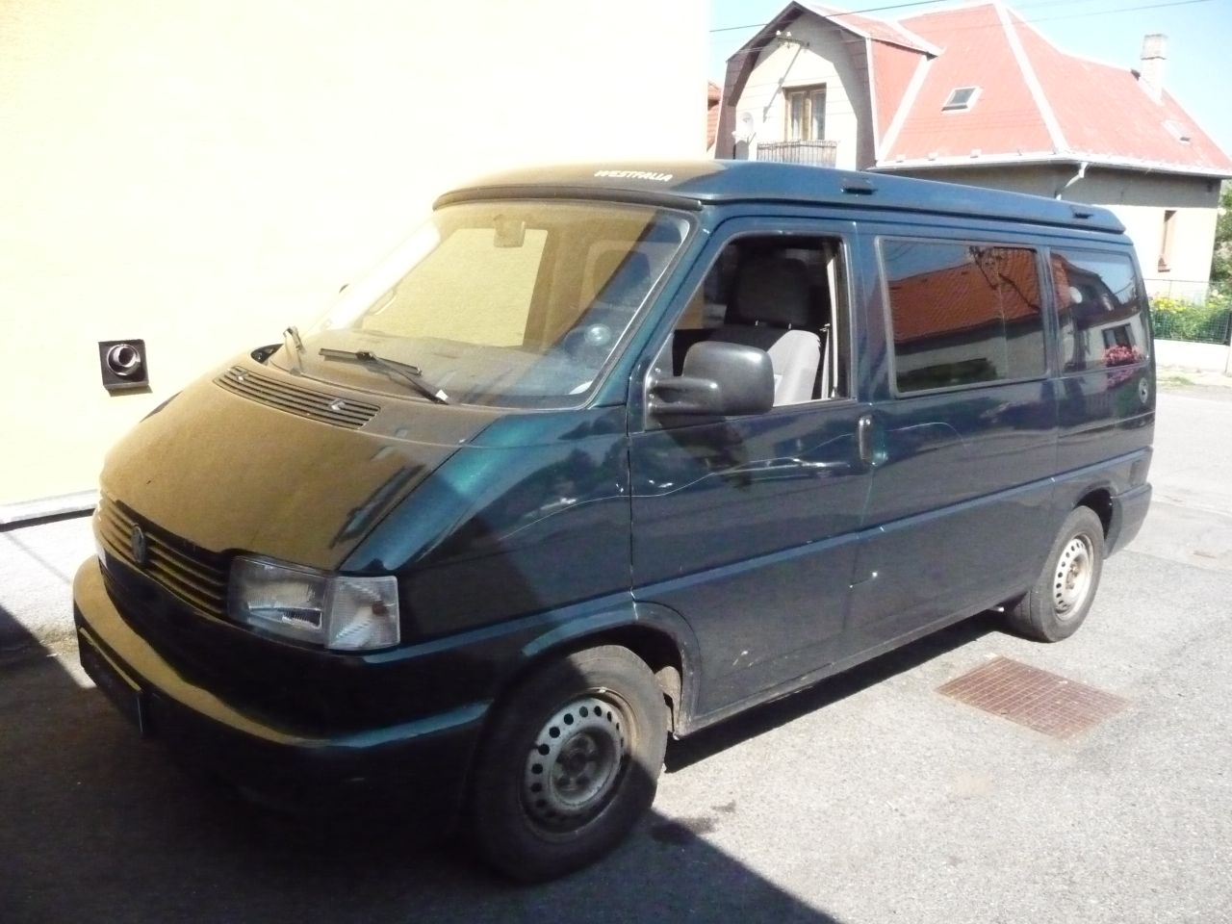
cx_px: 616
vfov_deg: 49.7
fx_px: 997
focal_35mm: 28
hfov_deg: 63.4
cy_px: 462
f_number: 8
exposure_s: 1/1000
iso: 1600
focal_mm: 4.7
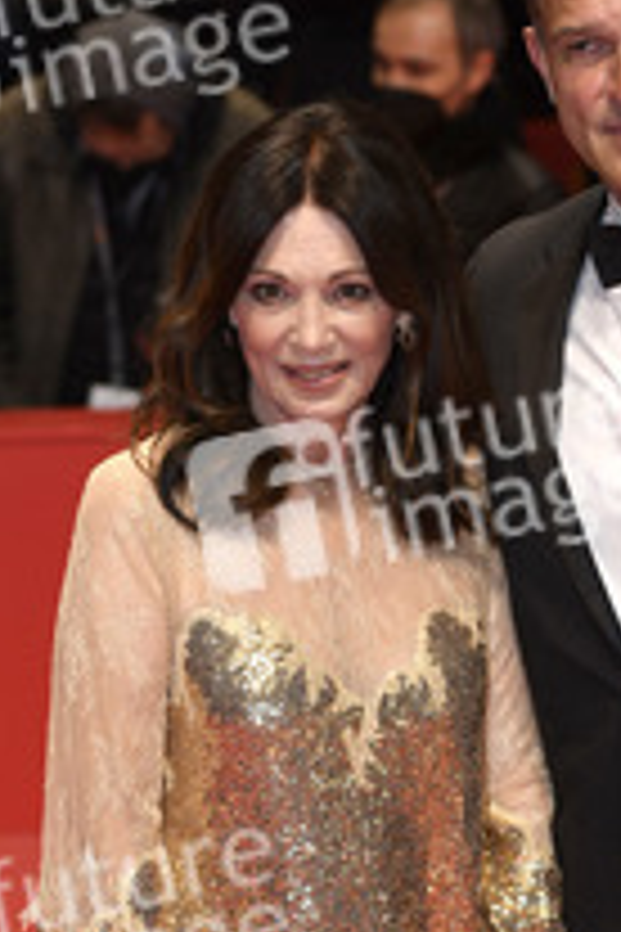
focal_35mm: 135
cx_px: 549
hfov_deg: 10.1
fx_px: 3493
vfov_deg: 15.1
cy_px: 711
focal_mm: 70
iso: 800
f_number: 3.5
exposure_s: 1/400
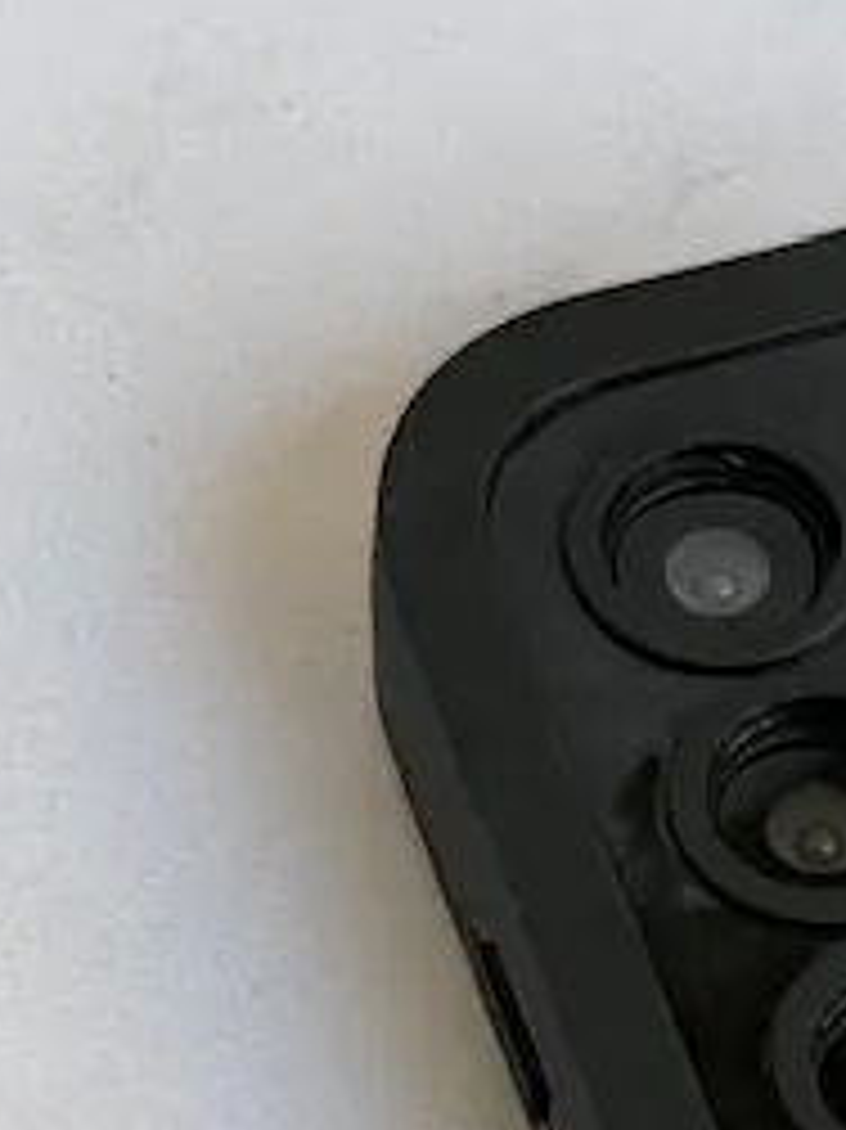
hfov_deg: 5.9
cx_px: 1656
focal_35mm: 245
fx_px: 7990
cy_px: 1675
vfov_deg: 7.9
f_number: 1.78
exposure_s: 1/121
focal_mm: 6.76
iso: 80
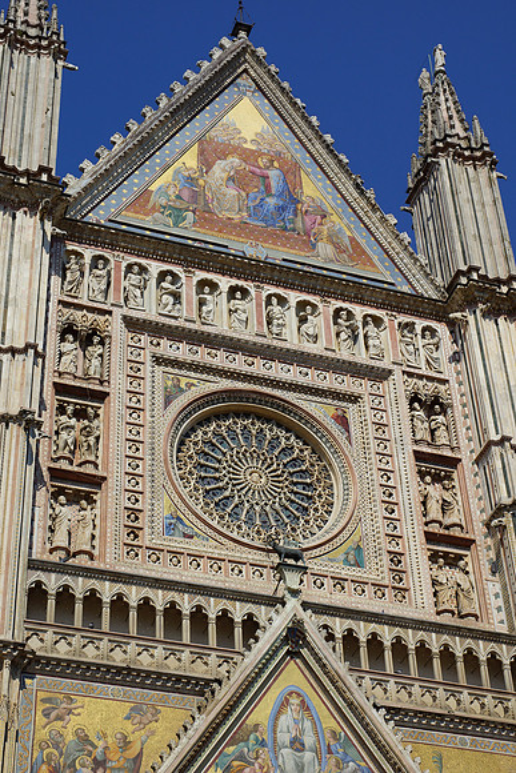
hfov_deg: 18.2
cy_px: 386
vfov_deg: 27.0
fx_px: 1611
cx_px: 258
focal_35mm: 75
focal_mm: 50
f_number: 13
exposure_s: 1/250
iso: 100
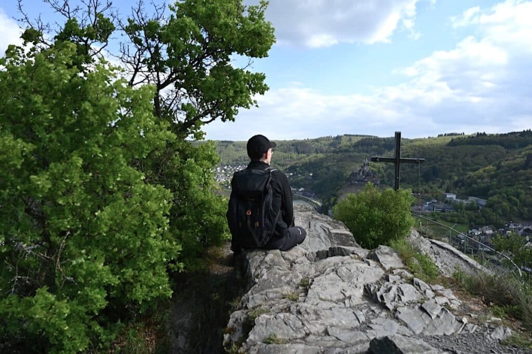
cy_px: 177
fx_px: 355
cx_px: 266
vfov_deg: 53.1
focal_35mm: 24
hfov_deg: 73.8
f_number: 6.3
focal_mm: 24
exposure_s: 1/320
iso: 100
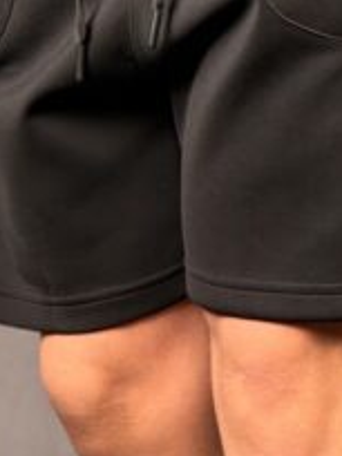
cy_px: 397
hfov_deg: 6.8
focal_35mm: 219
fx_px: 2885
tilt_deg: -4.9
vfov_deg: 9.0
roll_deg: -2.8
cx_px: 224
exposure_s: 1/50
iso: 64
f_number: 1.78
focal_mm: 6.76
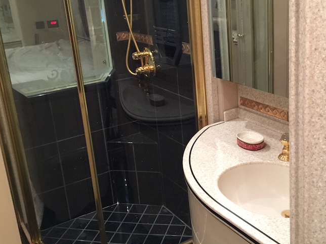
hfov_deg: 41.8
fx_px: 424
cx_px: 200
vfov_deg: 32.1
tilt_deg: -15.7
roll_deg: +2.4
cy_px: 101
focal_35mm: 45
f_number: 2.2
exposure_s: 1/10
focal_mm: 4.15
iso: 125
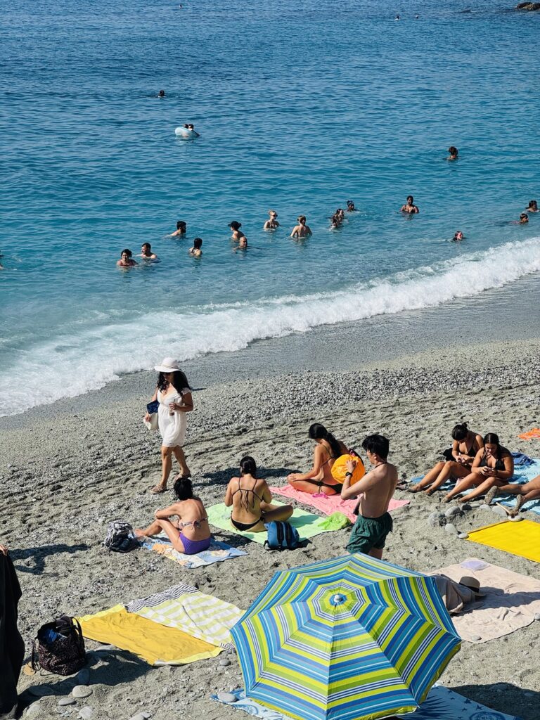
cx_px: 270
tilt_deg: -15.0
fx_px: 1602
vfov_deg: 25.3
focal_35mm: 77
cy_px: 360
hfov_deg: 19.1
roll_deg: -0.9
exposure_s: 1/1263
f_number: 2.8
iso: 25
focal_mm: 9
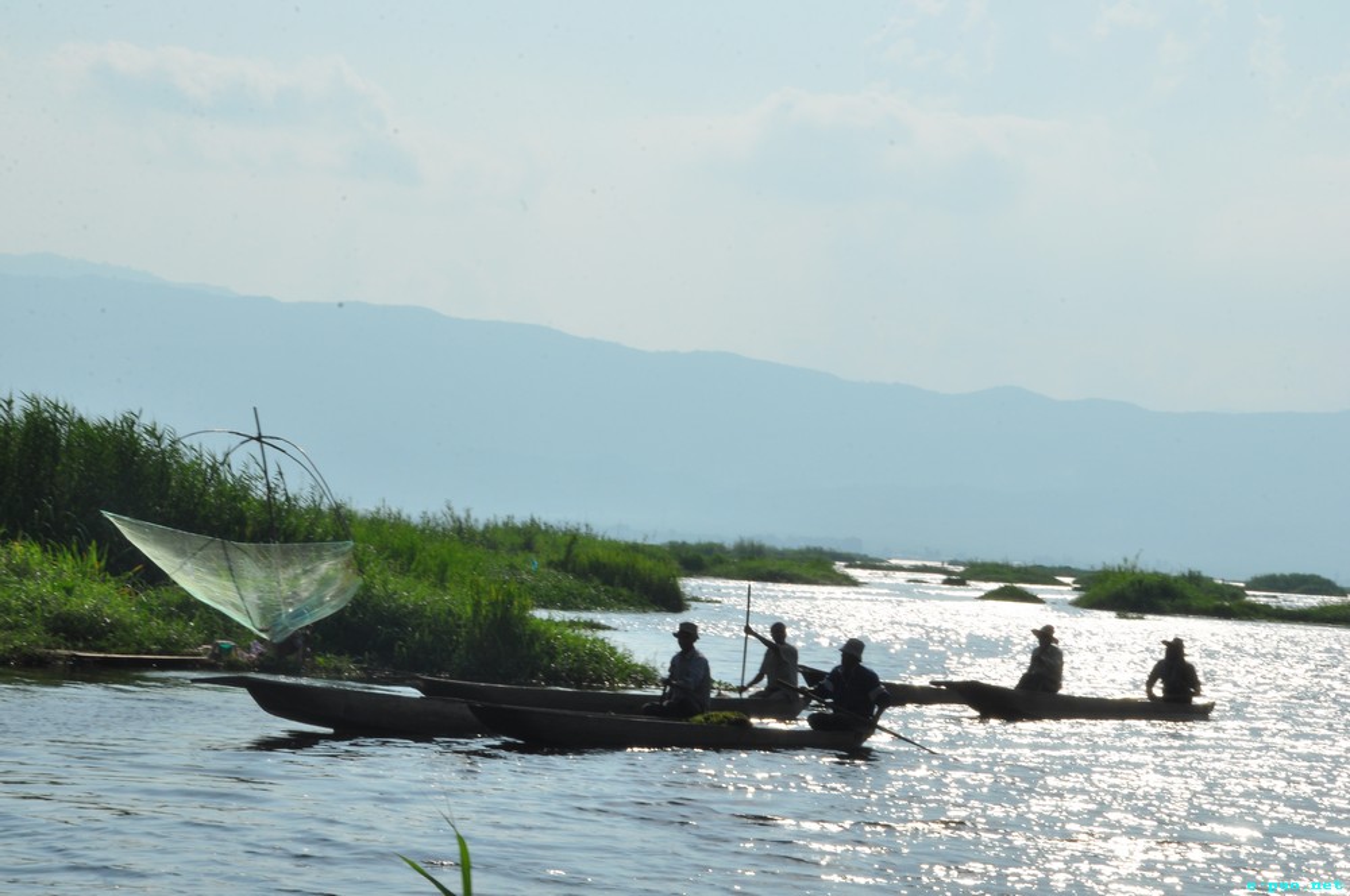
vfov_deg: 12.1
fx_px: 4213
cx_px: 675
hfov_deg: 18.2
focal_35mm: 112
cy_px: 448
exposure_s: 1/80
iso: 200
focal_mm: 75
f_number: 25
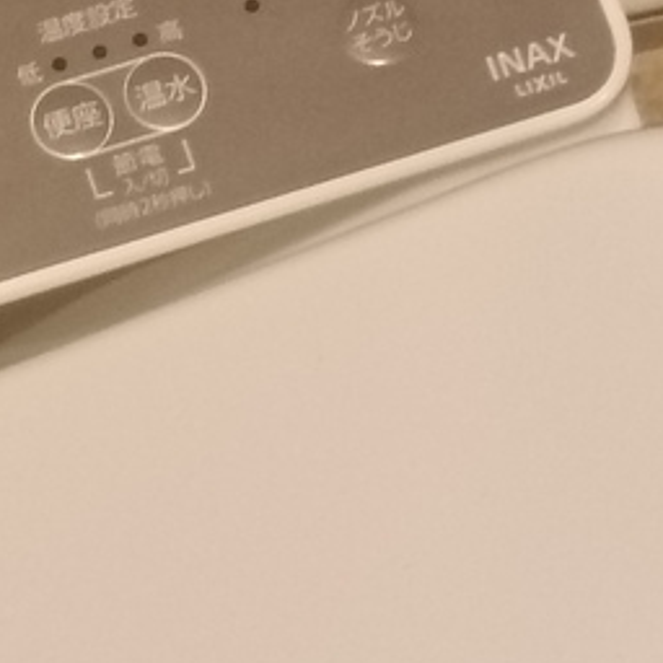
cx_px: -34
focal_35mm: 166
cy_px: 223
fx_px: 3597
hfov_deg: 10.4
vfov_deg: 10.5
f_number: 1.7
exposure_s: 1/24
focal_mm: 4.7
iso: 1250
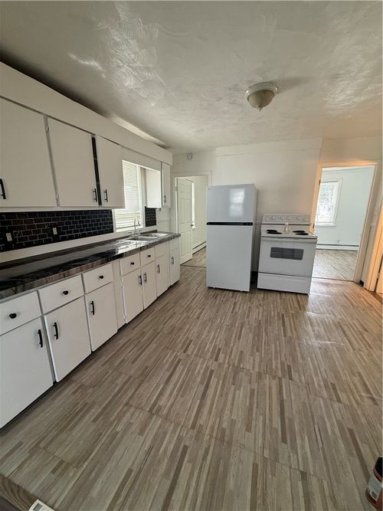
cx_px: 192
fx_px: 207
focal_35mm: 14
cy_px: 256
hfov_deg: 85.7
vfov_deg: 102.1
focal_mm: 2.22
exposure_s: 1/120
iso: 250
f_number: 2.2
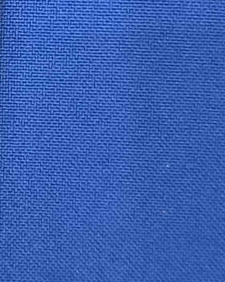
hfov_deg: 9.4
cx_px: -99
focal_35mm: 161
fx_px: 1340
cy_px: 72
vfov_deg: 12.0
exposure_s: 1/50
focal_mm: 6.14
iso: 1000
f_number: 1.65
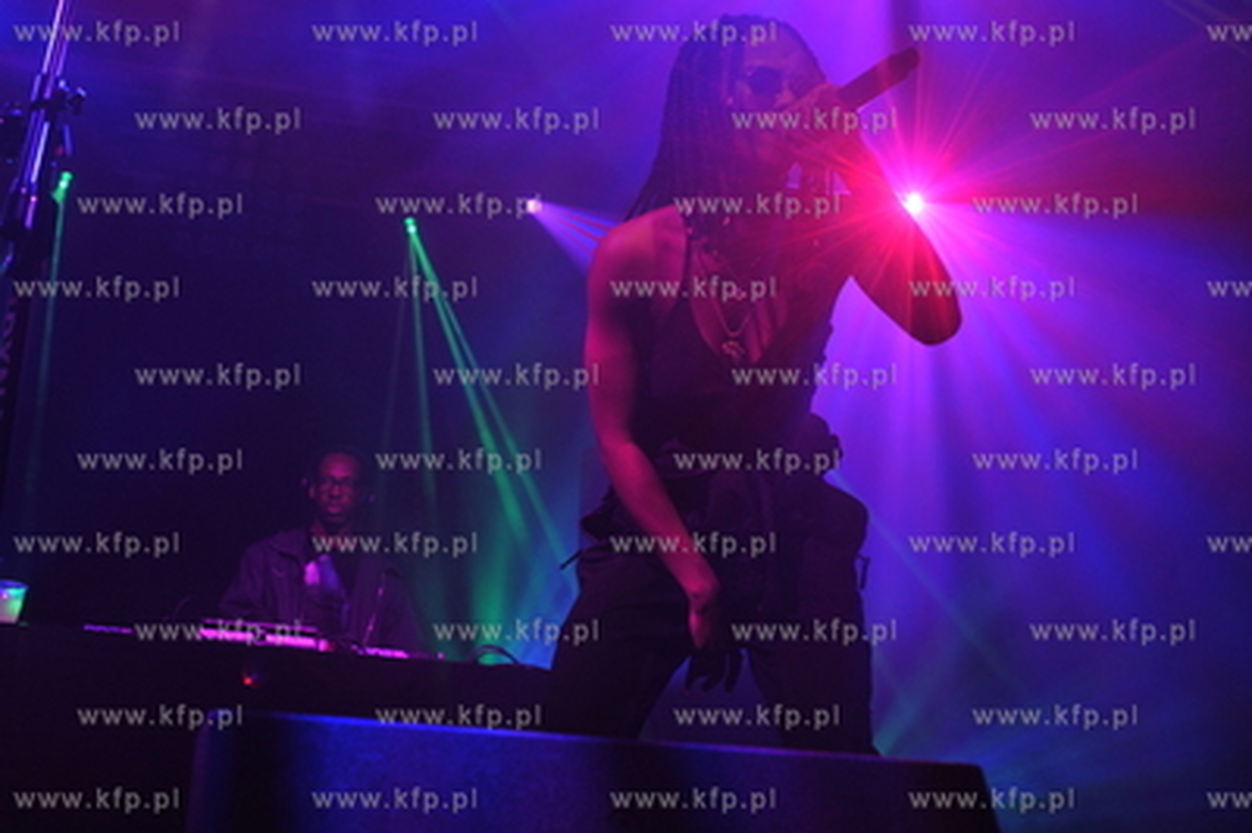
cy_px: 416
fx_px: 1737
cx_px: 626
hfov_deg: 39.6
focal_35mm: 50
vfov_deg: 26.9
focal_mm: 50
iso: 800
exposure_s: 1/250
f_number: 7.1
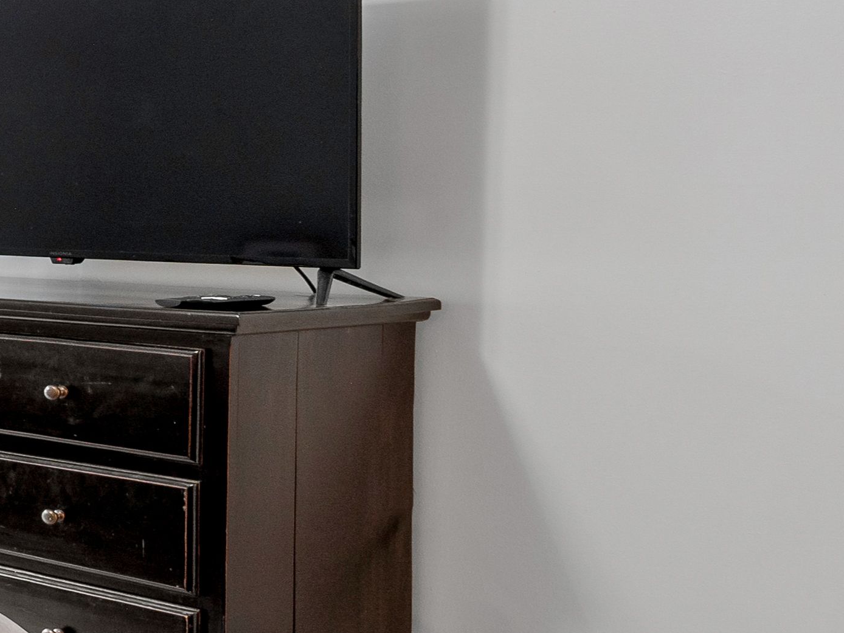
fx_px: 1487
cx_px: -893
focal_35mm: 61
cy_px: 197
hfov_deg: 18.4
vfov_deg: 23.9
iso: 100
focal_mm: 10
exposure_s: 1.6
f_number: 8
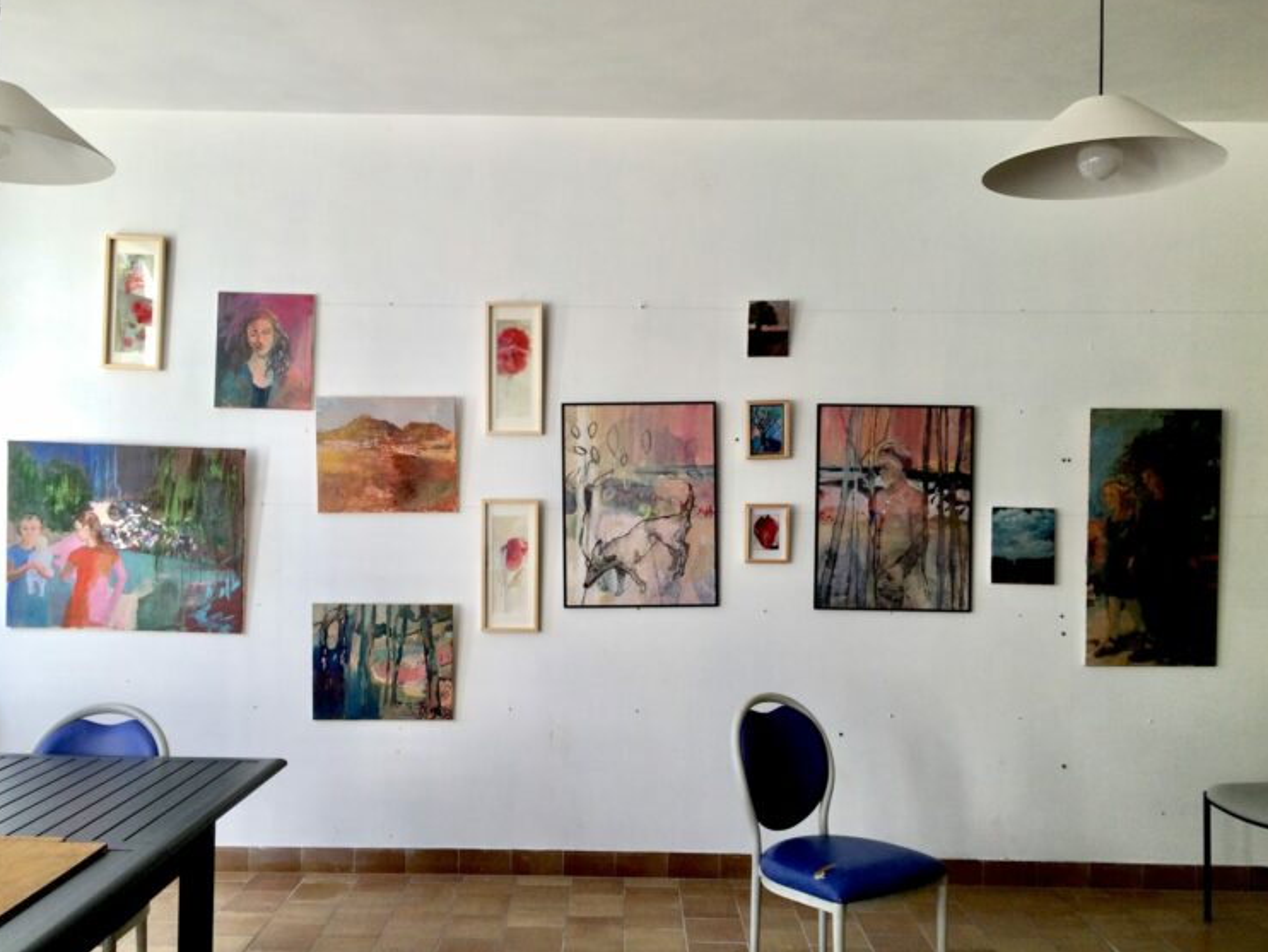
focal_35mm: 30
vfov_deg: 46.8
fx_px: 1099
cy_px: 473
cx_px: 617
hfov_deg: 59.9
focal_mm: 4.15
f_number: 2.2
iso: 32
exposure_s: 1/126
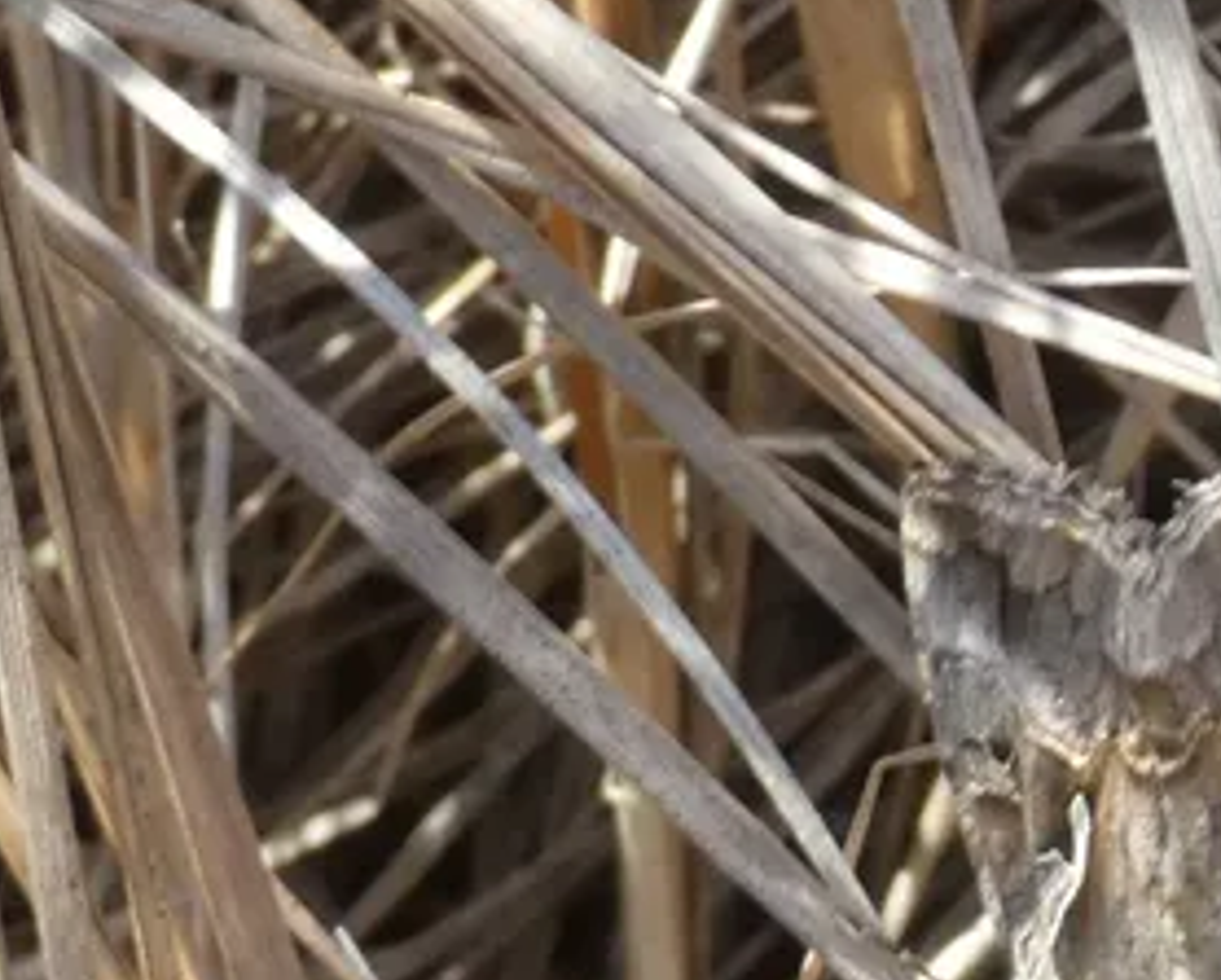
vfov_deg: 5.6
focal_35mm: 274
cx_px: 1256
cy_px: 936
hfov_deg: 7.0
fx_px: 9912
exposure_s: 1/80
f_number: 5.1
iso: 200
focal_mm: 21.9
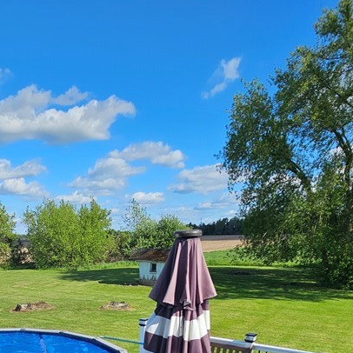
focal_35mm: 29
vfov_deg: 42.5
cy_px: 396
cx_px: 97
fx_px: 335
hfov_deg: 53.6
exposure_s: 1/2650
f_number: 2.2
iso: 50
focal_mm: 2.2
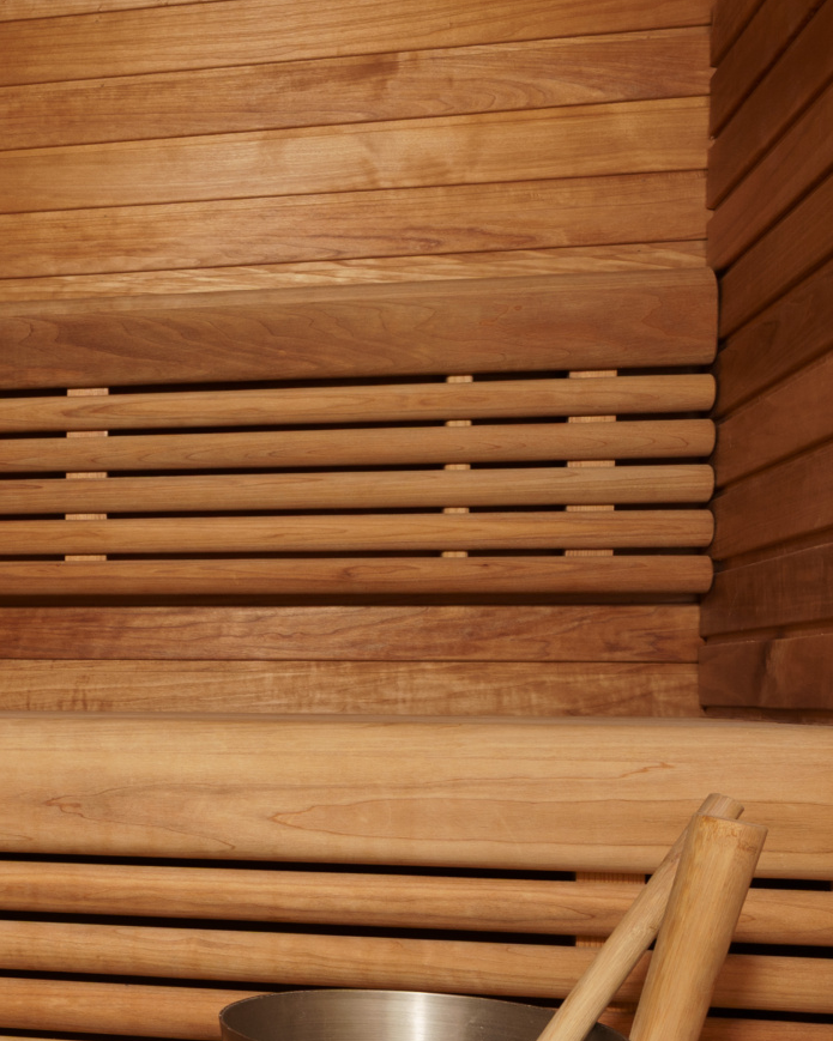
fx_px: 1449
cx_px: -212
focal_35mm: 47
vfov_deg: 39.0
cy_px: 718
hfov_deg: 27.5
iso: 100
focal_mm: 17
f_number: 8
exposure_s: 1/200
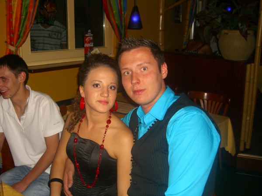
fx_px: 288
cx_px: 131
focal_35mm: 38
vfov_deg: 37.7
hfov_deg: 49.0
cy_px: 98
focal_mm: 7.9
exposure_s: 1/60
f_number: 2.8
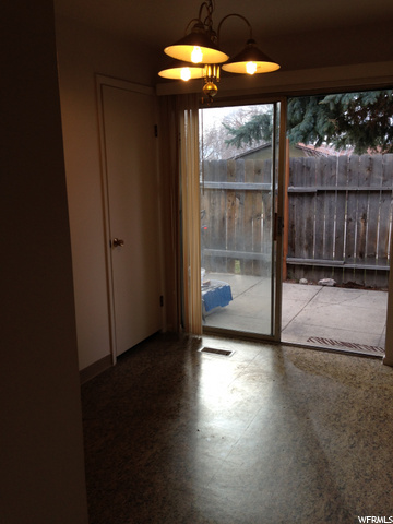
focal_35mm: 33
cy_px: 262
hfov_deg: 42.9
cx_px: 196
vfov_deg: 55.4
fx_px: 500
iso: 50
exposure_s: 1/126
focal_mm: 4.12
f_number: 2.4
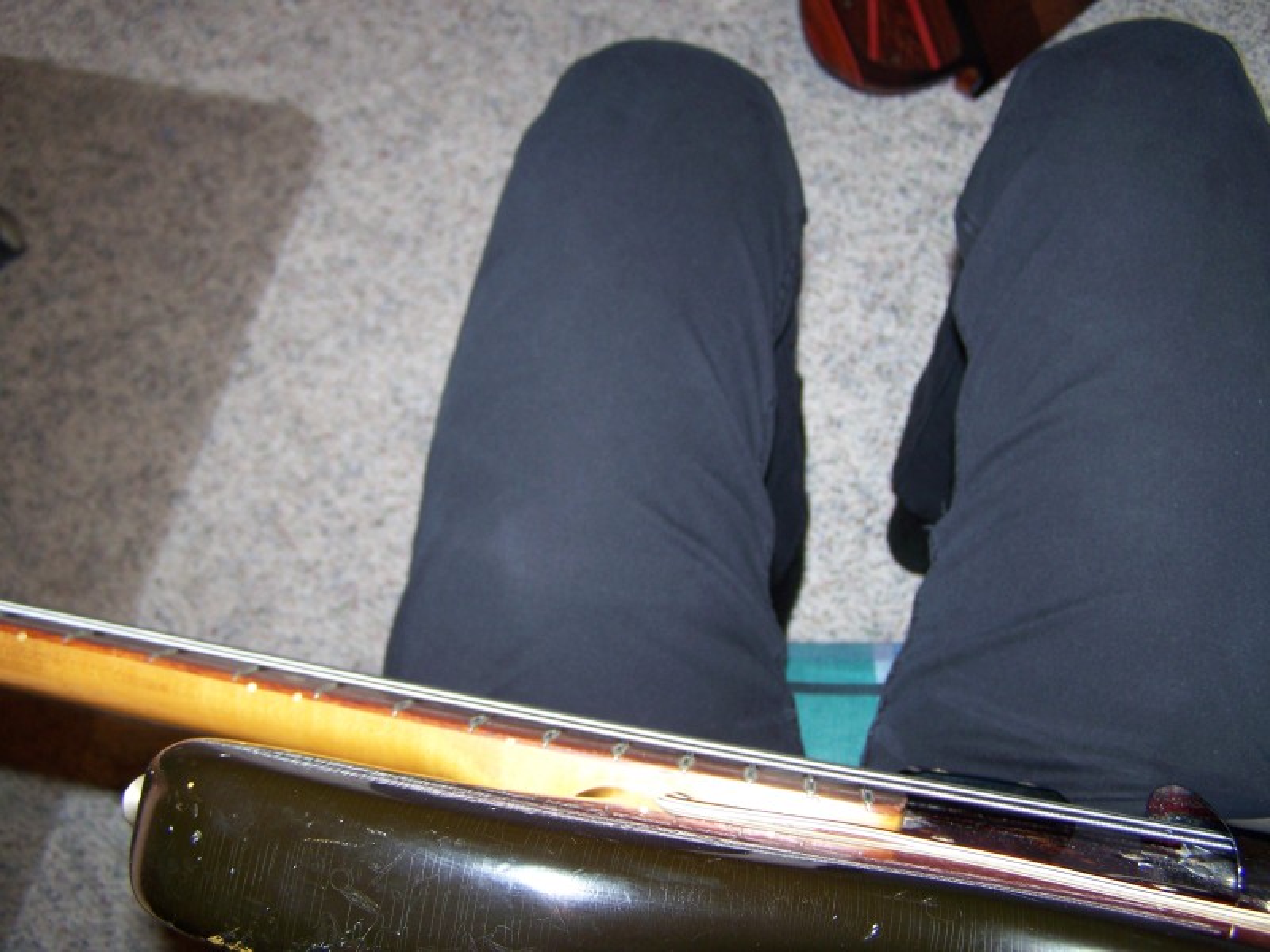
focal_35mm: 38
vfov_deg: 37.7
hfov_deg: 49.0
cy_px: 476
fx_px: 1394
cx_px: 635
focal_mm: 6.3
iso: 80
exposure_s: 1/40
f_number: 2.8
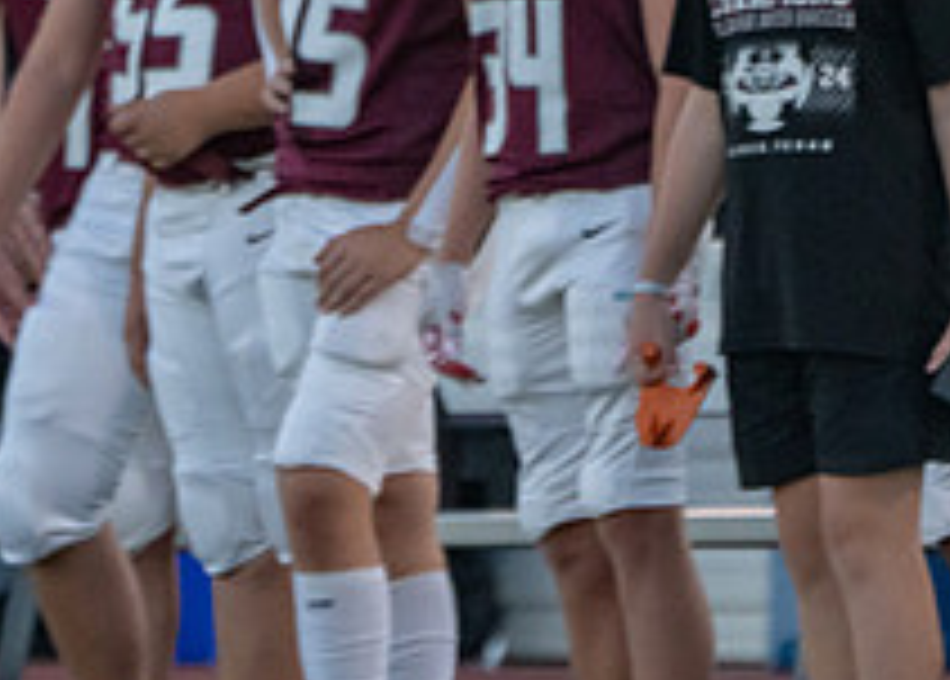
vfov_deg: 0.9
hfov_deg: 1.2
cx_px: 45
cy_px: -49
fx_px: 43656
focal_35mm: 1617
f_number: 5.6
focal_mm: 400
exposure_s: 1/1250
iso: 1600
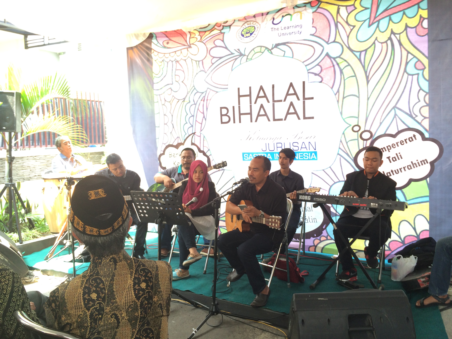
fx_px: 379
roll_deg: +0.3
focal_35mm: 29
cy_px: 170
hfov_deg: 61.7
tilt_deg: -6.0
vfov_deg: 48.2
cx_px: 226
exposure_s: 1/33
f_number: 2.2
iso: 64
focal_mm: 4.15
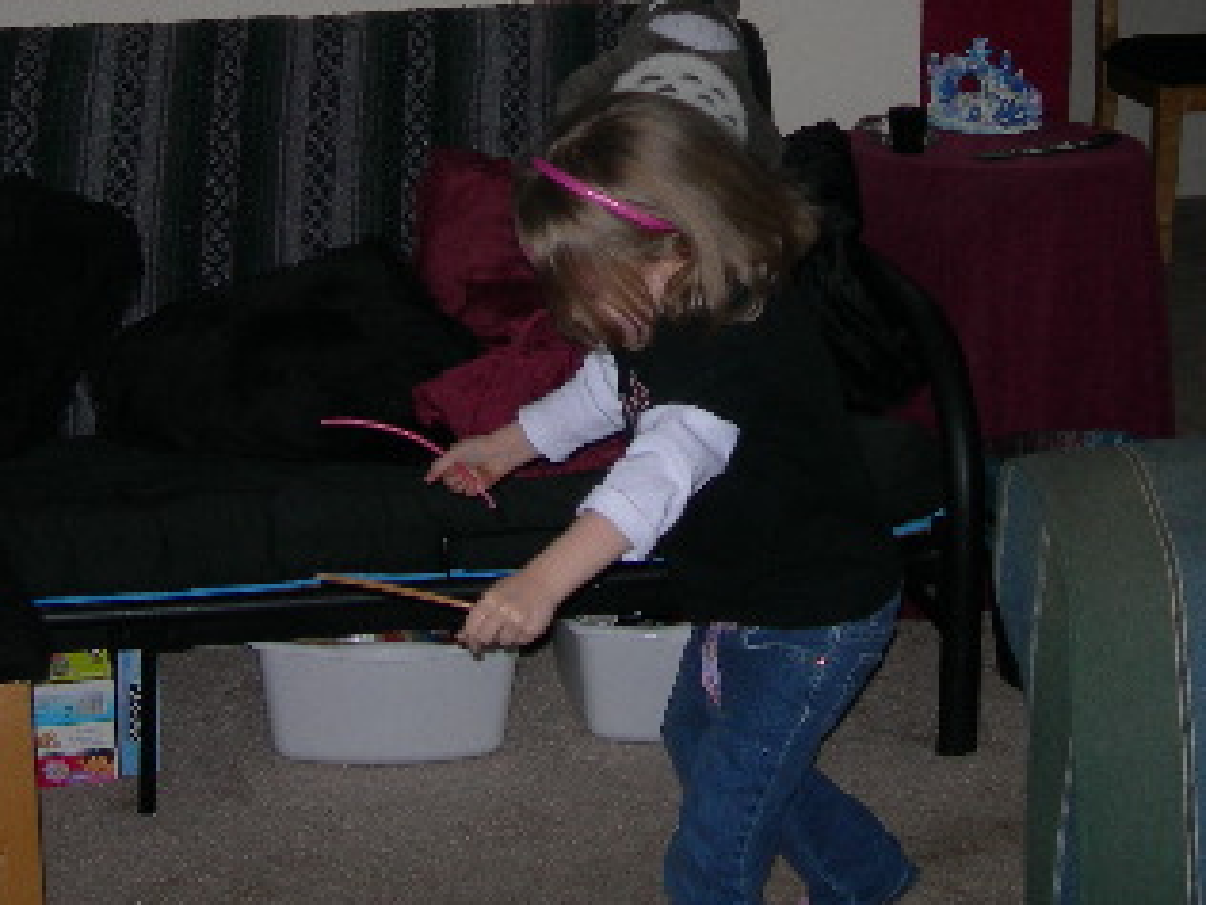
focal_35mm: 77
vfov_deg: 18.7
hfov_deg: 25.2
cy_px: 31
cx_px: 779
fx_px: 2683
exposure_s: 1/60.1
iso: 67
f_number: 2.8
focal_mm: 7.8
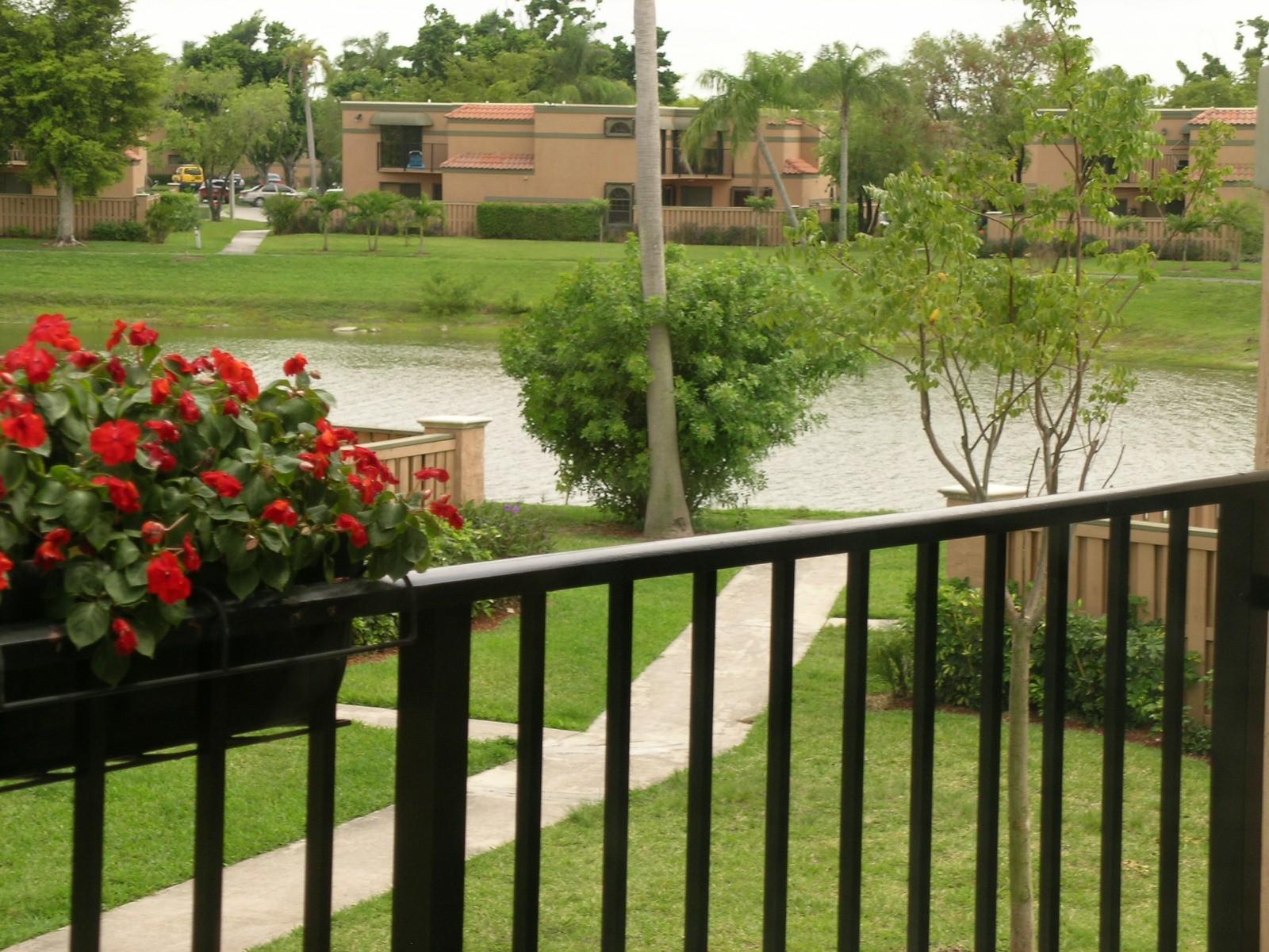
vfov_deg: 15.6
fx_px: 3483
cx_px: 634
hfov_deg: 20.7
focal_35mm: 95
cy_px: 476
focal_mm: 19.8
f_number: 4.9
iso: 50
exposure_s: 1/57.1
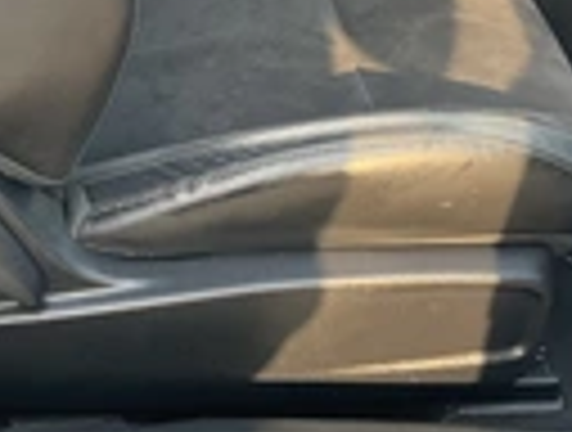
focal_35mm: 91
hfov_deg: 21.5
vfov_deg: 15.7
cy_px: -81
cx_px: 320
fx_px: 1508
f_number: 1.8
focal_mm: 3
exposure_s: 1/122
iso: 50
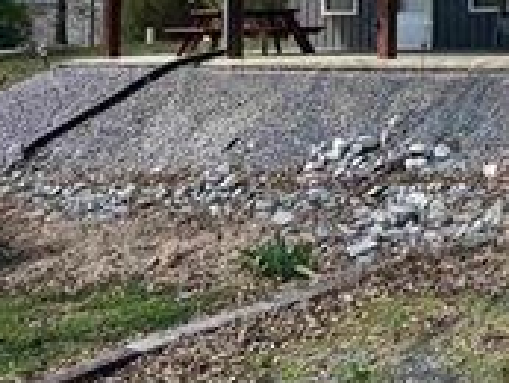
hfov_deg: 22.7
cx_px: 688
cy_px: -63
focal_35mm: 75
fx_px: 1104
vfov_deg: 18.7
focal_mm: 5.7
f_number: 1.5
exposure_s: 1/3165
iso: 50
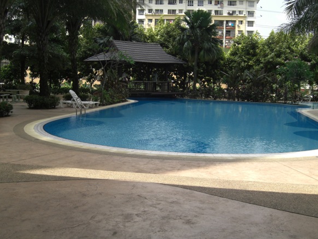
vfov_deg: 34.3
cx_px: 166
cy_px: 123
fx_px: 386
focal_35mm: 42
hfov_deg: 44.8
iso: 80
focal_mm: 7.9
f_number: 4
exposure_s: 1/400
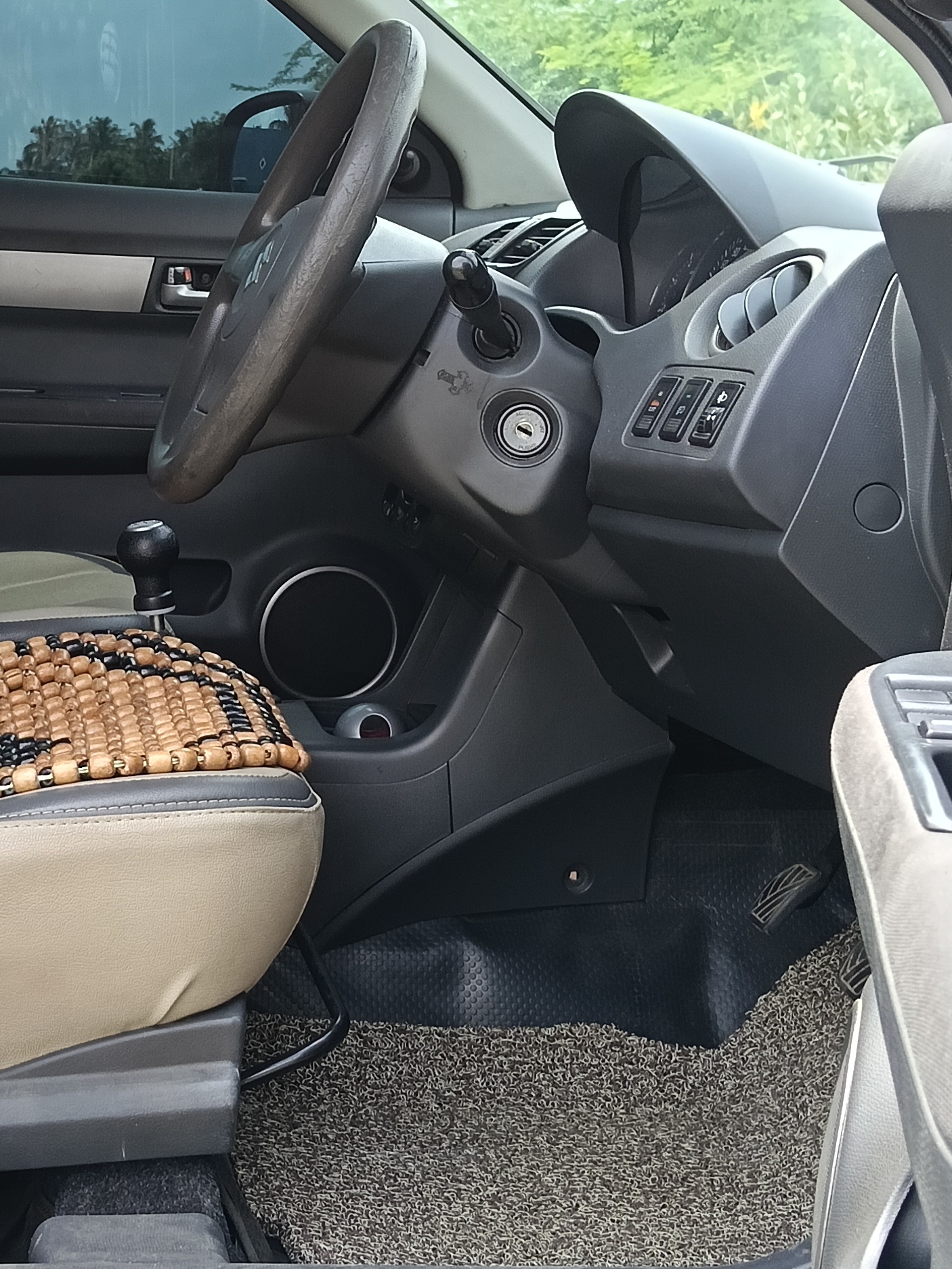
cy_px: 548
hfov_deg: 24.1
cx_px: 97
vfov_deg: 32.6
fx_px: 2163
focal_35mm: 59
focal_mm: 3.98
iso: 50
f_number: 1.8
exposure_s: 1/130
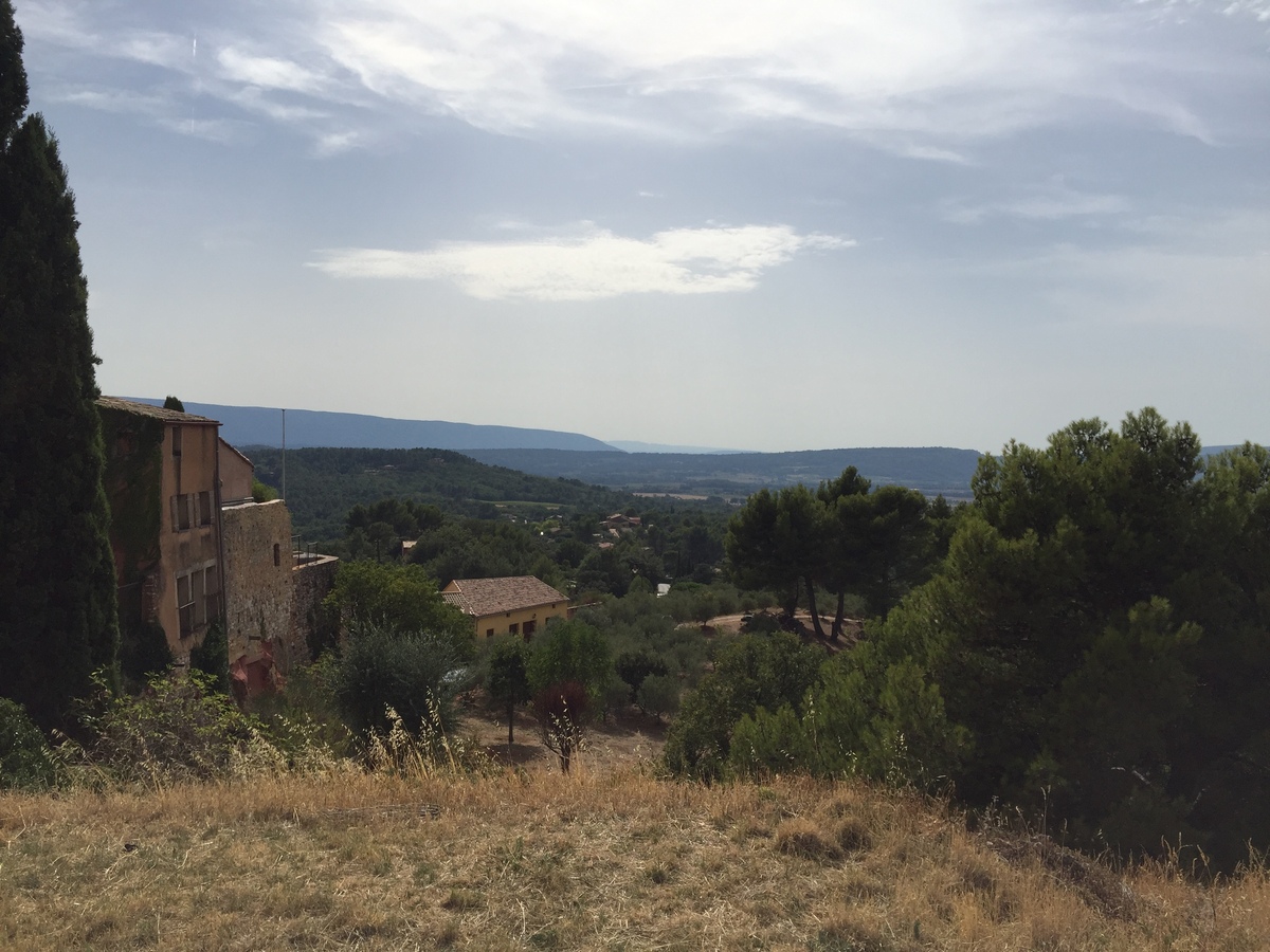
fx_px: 1064
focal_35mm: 29
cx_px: 635
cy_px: 476
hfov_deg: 61.7
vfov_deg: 48.2
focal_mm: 4.15
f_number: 2.2
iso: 32
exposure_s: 1/4950
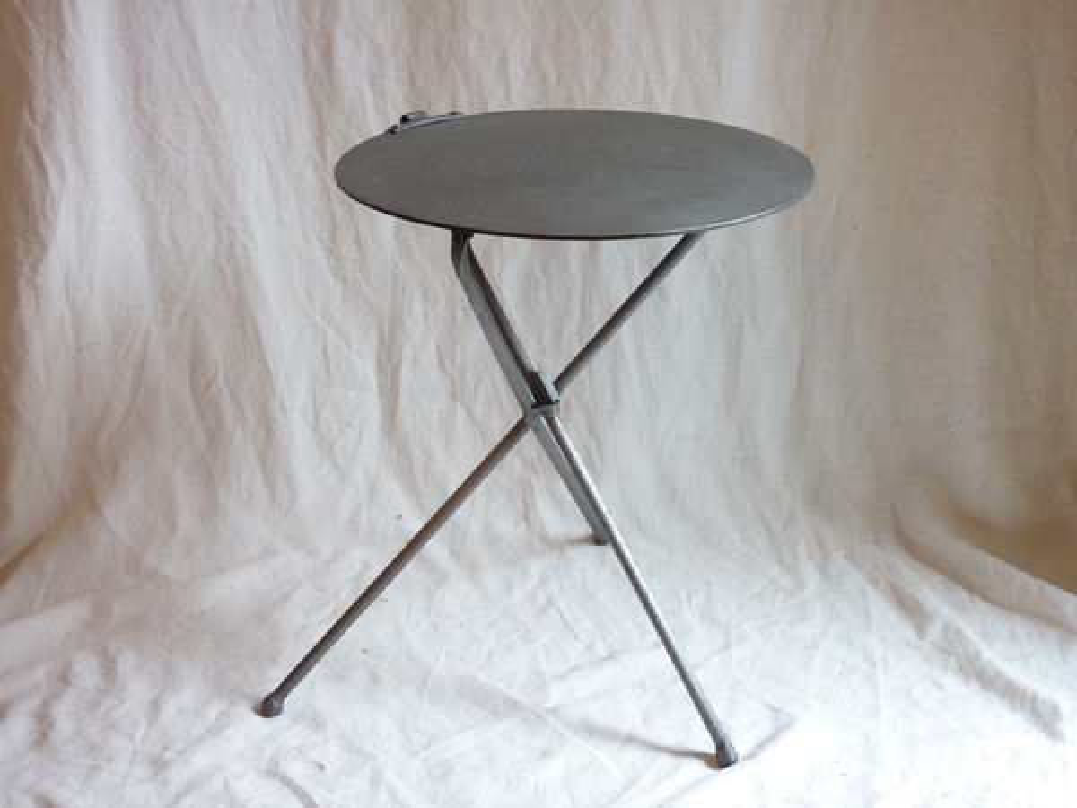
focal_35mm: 48
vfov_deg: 30.3
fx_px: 1493
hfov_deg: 39.7
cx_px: 538
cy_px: 404
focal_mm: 7.9
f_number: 3.8
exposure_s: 1/30
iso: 320
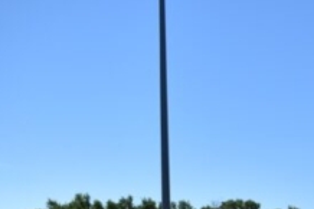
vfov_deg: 13.9
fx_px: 806
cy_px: 303
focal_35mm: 92
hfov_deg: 19.5
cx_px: 459
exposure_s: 1/1600
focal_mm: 21
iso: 400
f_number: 7.1
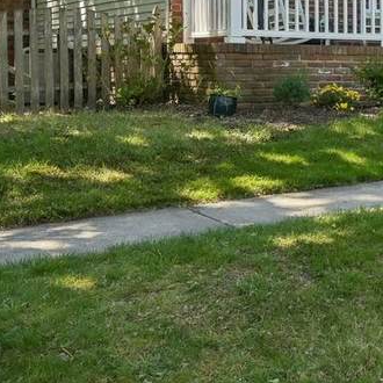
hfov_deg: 24.6
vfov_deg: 23.6
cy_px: -86
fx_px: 826
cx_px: 403
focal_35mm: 66
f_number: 11
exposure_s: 1/250
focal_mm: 20
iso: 400
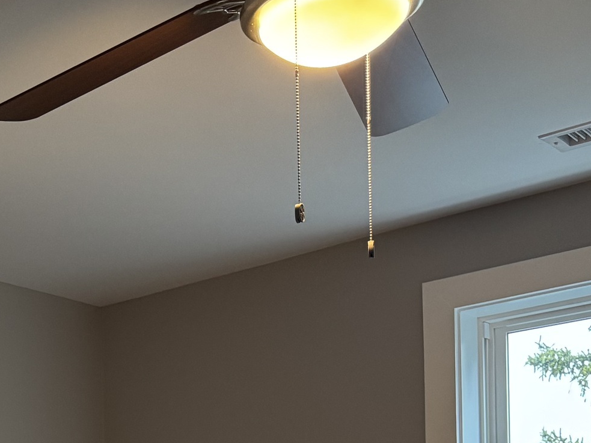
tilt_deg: -2.5
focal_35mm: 75
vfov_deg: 17.5
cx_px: -96
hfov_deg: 23.9
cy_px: 681
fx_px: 1280
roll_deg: +2.0
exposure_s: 1/60
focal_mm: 6.76
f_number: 1.78
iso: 250
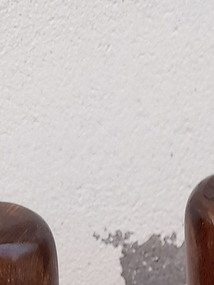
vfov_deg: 15.8
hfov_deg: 12.6
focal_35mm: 117
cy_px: 393
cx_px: 186
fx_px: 965
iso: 20
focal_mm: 4.6
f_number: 2
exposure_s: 1/150
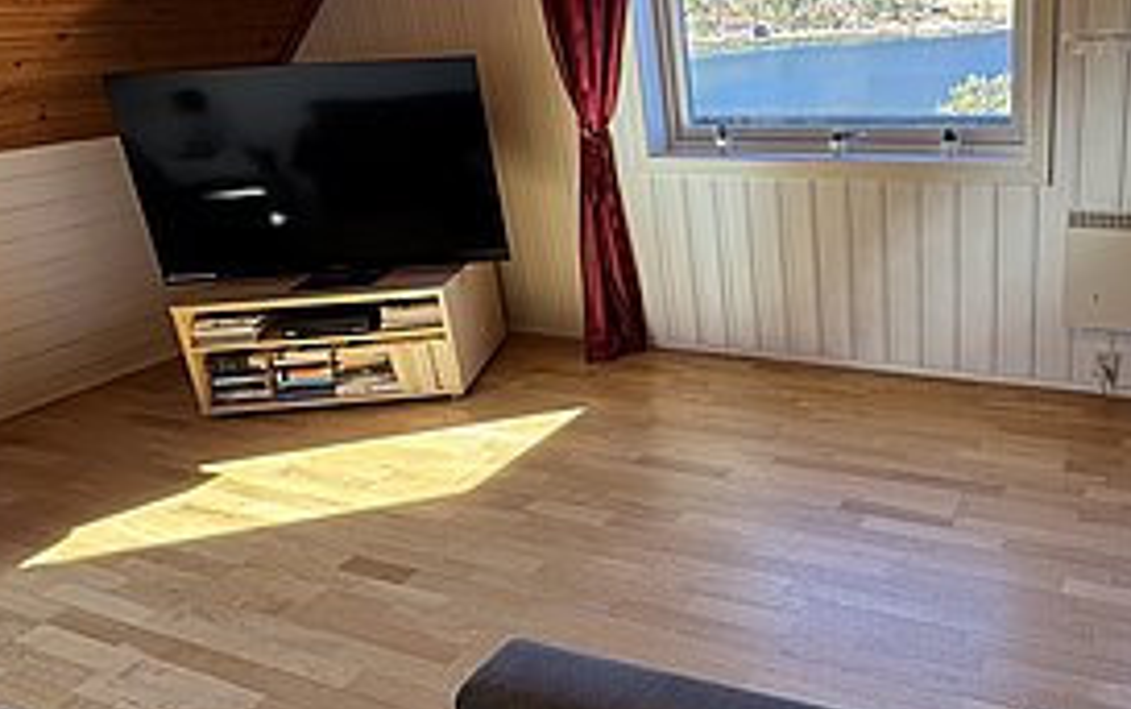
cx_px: 851
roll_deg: +2.1
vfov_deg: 43.1
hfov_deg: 60.9
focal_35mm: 29
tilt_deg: -17.2
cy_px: 294
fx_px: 894
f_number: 2.2
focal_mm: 2.22
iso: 40
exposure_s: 1/100
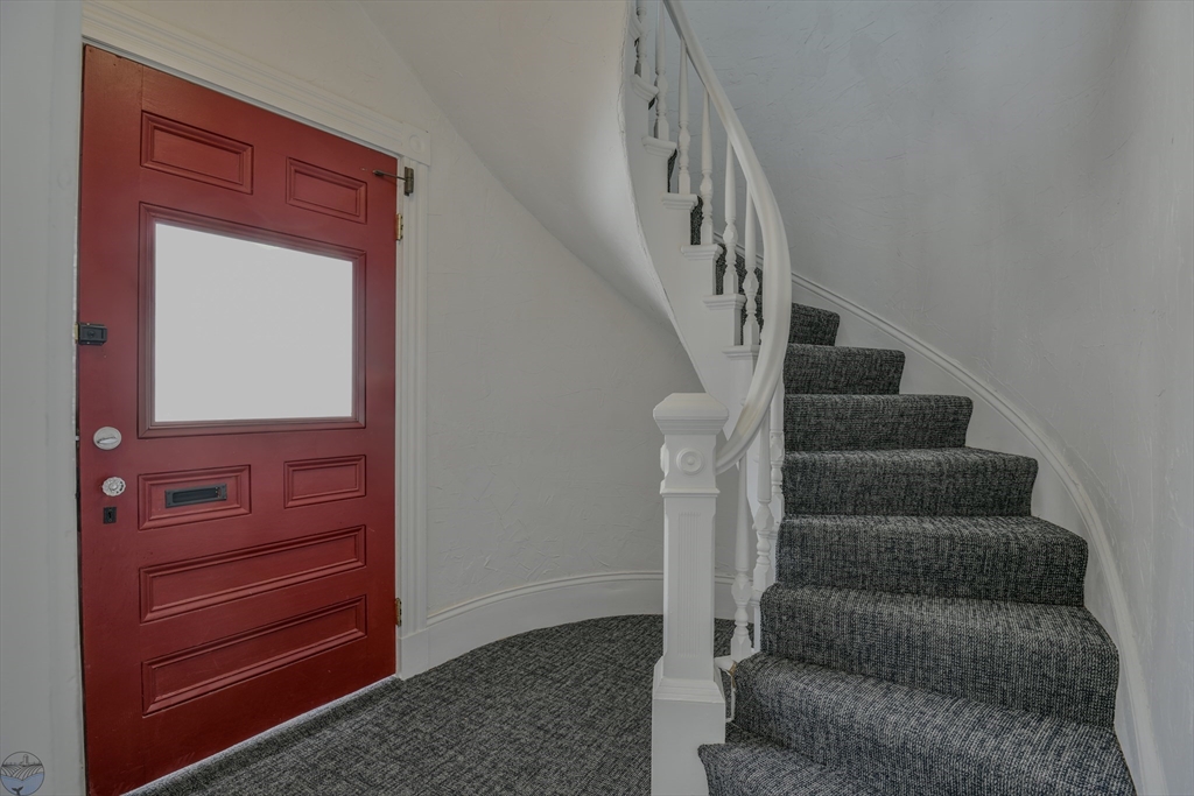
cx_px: 597
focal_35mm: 17
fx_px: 564
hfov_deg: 93.3
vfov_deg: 70.5
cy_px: 398
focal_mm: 17
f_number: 6.3
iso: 100
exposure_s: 1/13
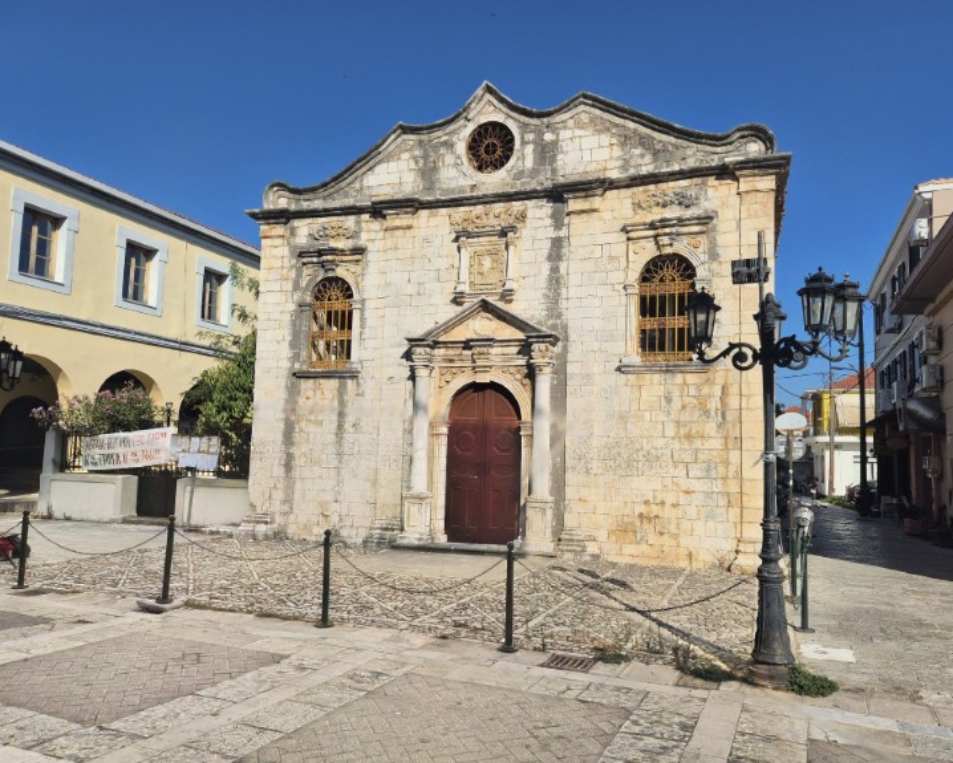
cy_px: 387
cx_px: 512
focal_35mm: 25
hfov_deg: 68.0
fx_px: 705
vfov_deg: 56.8
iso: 25
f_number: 1.8
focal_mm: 5.4
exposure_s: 1/3333
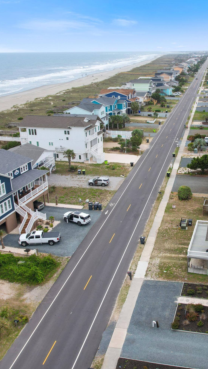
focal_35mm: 35
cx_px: 168
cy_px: 184
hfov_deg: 32.7
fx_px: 343
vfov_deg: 56.6
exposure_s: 1/320
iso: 100
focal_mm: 8.38
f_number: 2.8
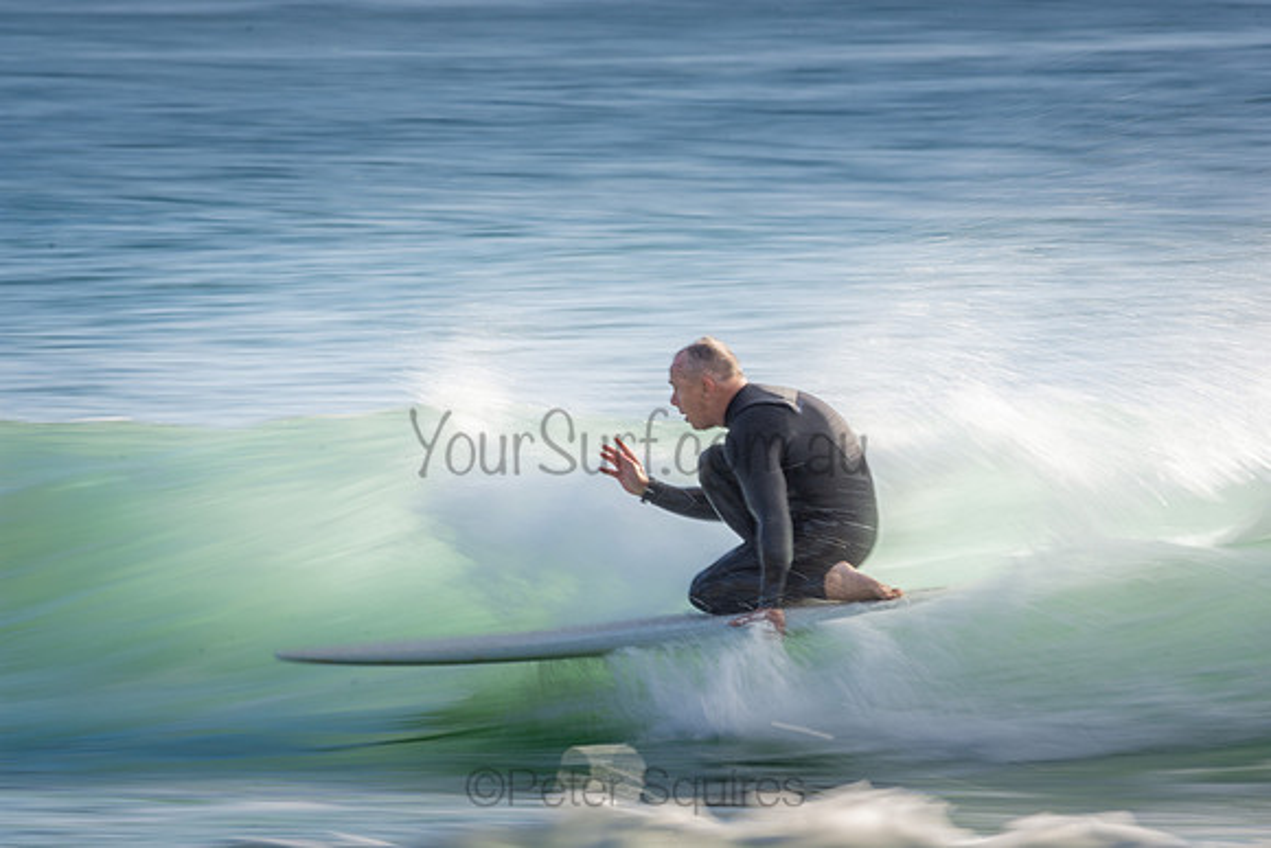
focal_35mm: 750
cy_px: 424
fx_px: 26484
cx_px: 636
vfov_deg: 1.8
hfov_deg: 2.7
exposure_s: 1/30
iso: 100
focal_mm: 500
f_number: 20
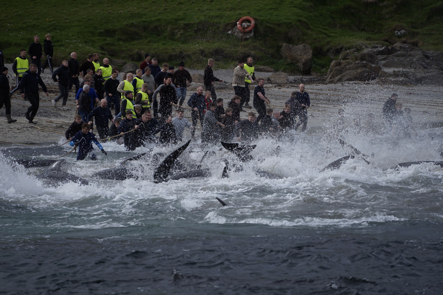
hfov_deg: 6.9
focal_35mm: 300
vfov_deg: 4.6
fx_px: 3691
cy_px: 148
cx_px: 222
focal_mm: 300
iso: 100
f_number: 7.1
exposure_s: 1/320
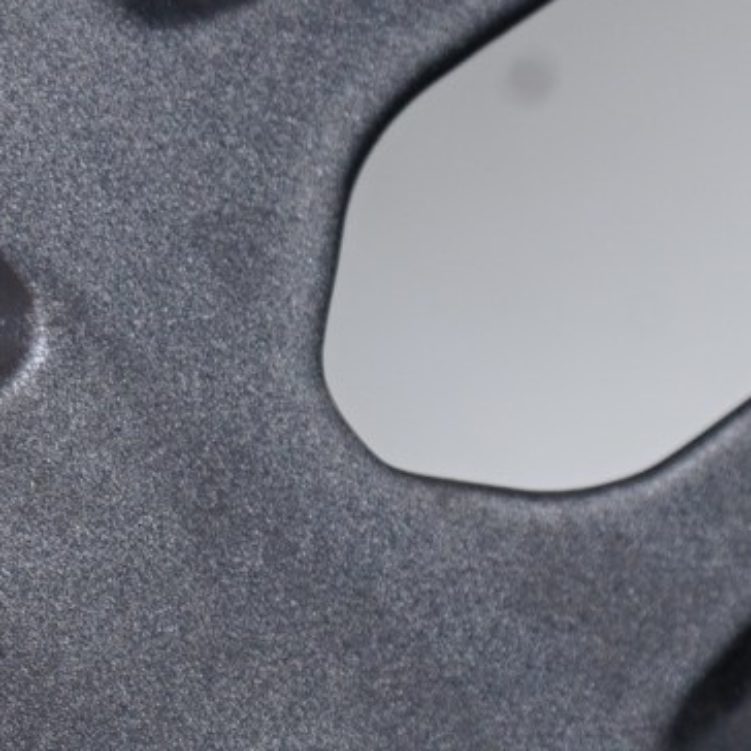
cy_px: 795
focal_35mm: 278
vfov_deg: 6.3
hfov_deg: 6.3
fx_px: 6824
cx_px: 838
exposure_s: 1/125
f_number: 7.1
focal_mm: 62
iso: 250
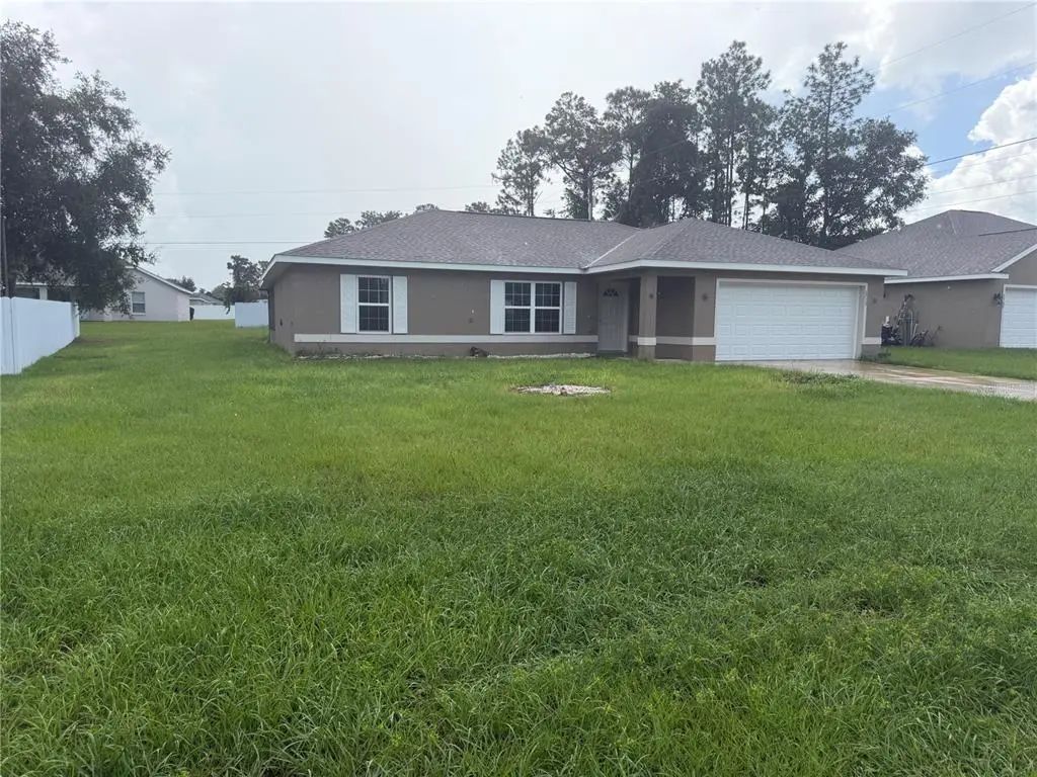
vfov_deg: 56.8
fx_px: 719
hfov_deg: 71.6
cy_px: 388
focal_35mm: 24
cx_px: 518
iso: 100
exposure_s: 1/3584
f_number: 1.78
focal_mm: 6.76
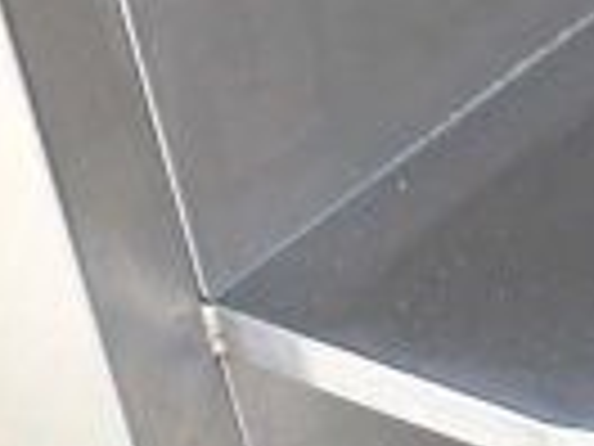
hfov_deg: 8.9
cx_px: 1066
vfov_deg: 6.9
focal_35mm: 214
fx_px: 3672
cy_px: 498
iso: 200
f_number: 5
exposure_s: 1/100
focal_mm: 32
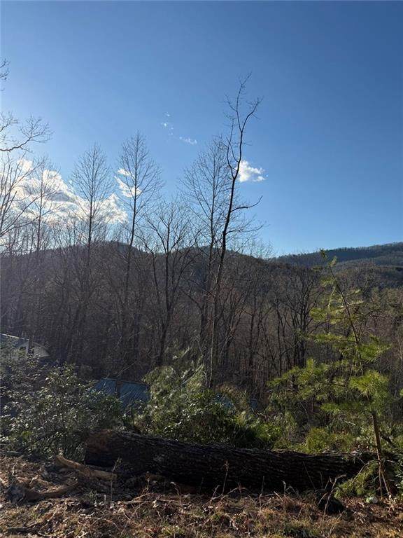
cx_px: 202
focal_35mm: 24
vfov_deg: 71.6
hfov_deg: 56.8
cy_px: 269
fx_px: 373
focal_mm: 6.76
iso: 80
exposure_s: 1/4975
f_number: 1.78
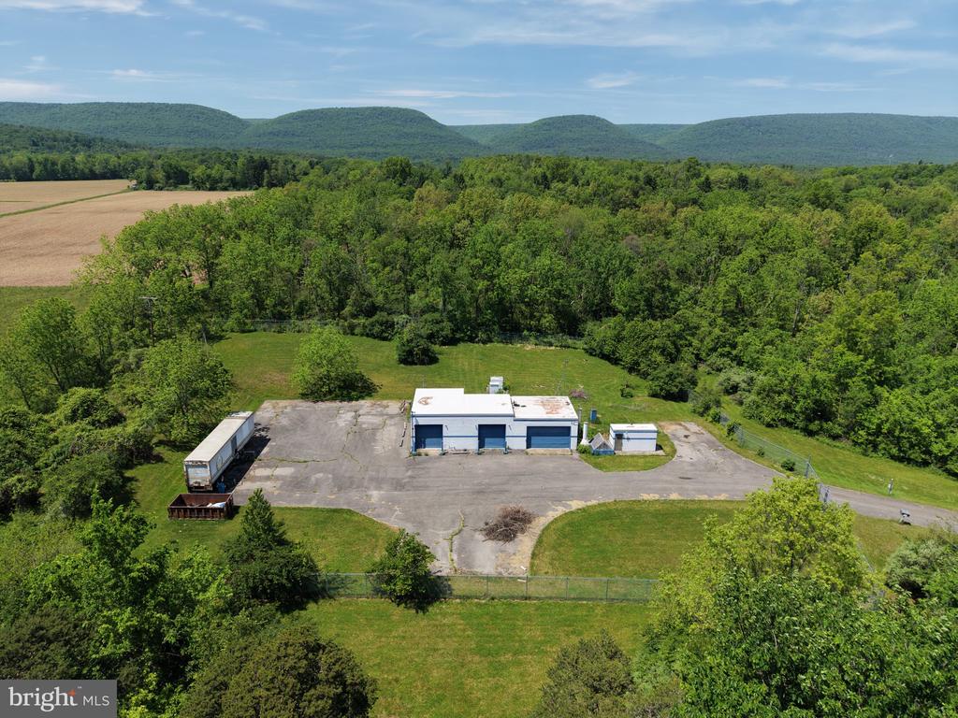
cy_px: 359
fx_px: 664
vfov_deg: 56.8
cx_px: 479
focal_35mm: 24
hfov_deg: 71.6
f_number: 1.8
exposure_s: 1/5000
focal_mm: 8.67
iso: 200
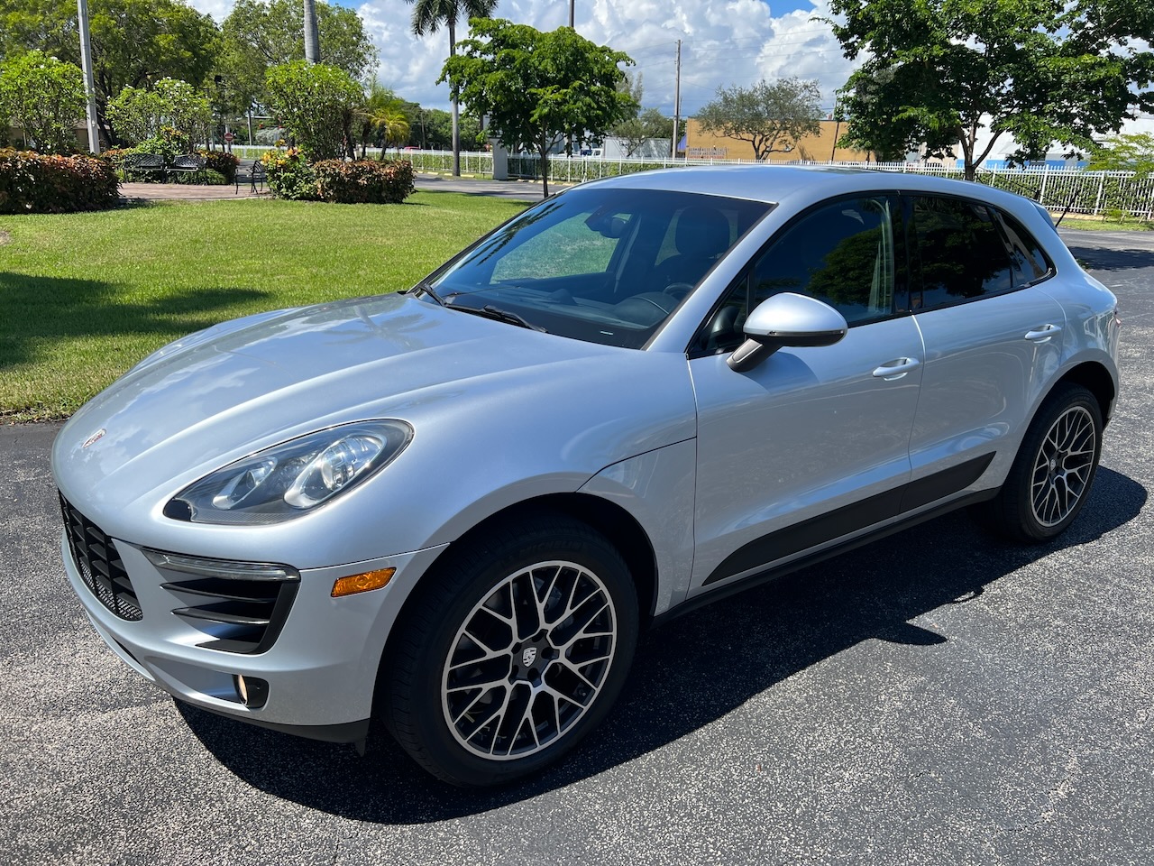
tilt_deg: -18.3
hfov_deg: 67.3
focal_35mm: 26
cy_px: 433
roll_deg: -1.2
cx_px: 577
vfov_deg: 53.1
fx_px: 867
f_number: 1.5
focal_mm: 5.7
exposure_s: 1/2915
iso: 50
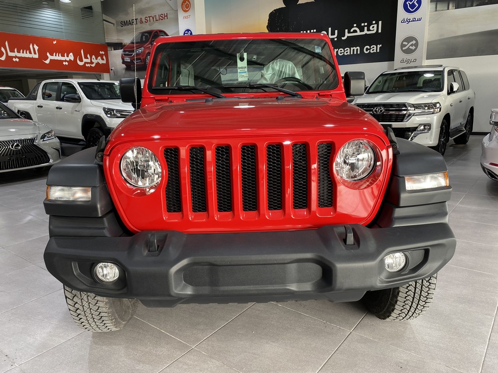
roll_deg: +1.1
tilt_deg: -13.0
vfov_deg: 53.1
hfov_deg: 67.3
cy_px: 186
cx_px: 249
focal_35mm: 26
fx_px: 374
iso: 100
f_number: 1.8
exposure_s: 1/121
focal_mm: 4.25
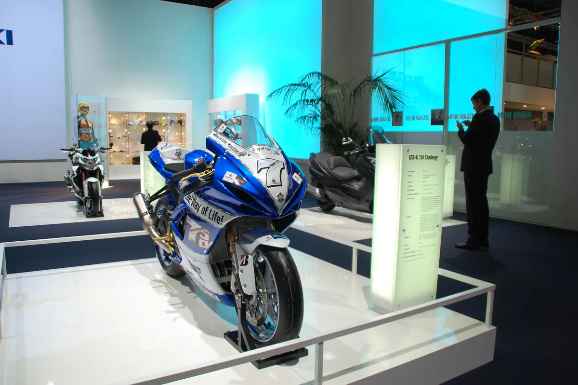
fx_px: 433
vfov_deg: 47.9
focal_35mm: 27
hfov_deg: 67.4
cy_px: 192
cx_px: 289
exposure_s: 1/125
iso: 320
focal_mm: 18
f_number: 5.6
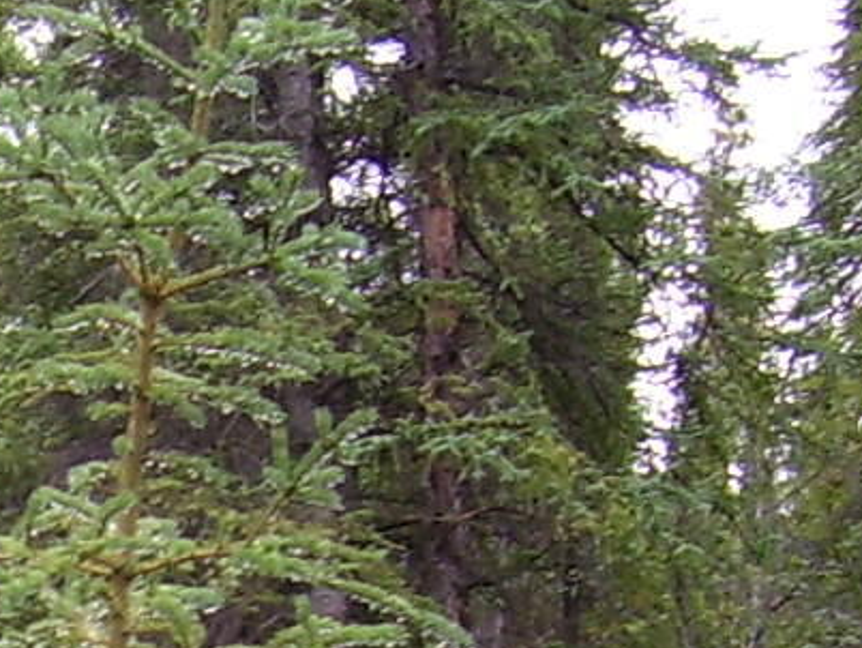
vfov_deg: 8.3
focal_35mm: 173
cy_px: 1142
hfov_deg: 10.8
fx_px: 4311
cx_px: -615
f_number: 2.7
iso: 80
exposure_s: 1/250
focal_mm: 5.6
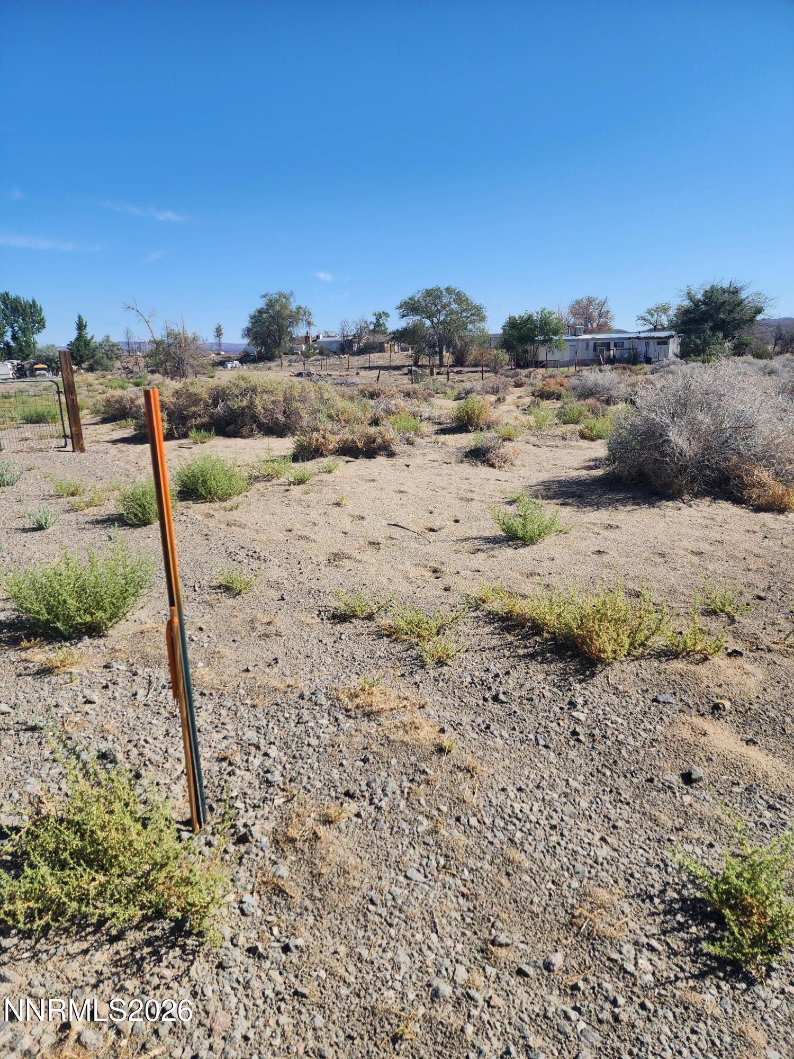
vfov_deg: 73.9
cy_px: 530
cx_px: 397
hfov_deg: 58.9
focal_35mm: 23
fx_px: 703
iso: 12
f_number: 1.8
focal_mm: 6.4
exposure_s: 1/1090
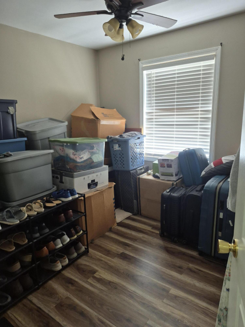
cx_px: 122
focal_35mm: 23
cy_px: 164
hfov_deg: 58.9
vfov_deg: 73.9
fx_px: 217
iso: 200
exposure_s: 1/180
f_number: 1.8
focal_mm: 5.4
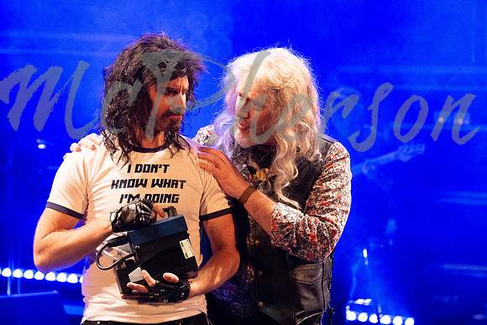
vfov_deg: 10.7
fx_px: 1728
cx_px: 255
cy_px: 162
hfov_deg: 16.0
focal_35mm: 128
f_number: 3.6
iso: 2500
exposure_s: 1/250
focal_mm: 77.3
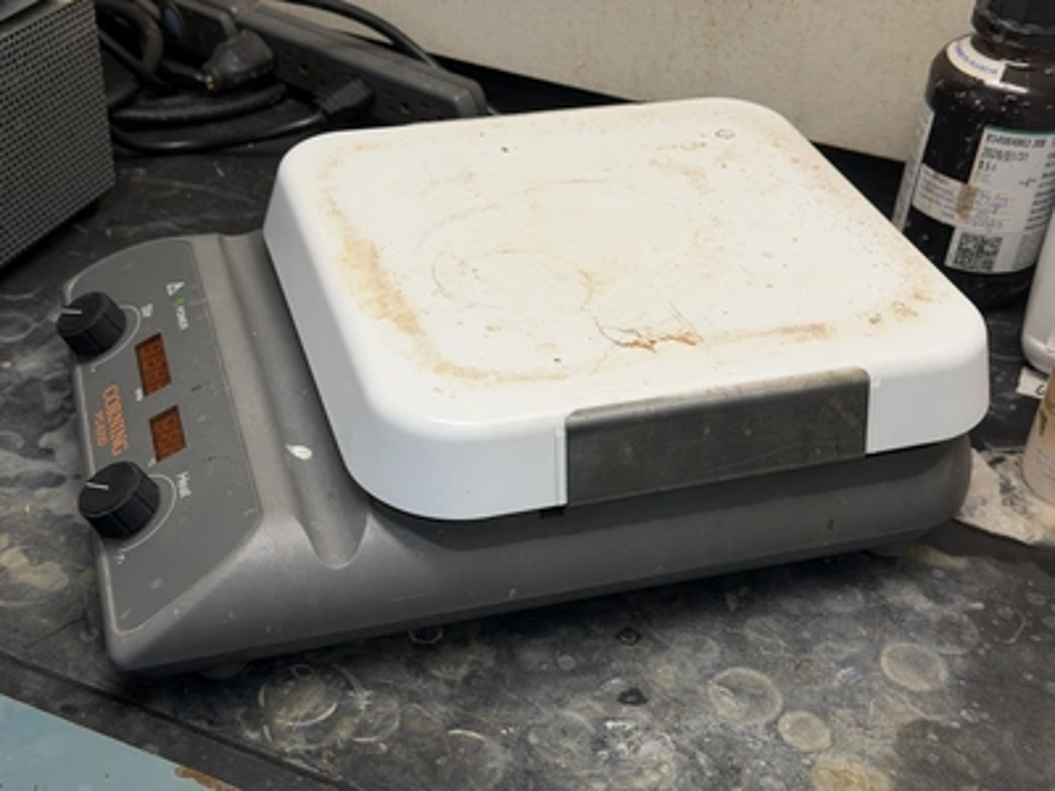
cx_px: 528
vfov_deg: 30.3
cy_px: 396
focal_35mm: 48
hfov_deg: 39.7
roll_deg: -3.2
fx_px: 1463
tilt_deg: -36.5
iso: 64
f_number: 1.78
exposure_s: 1/126
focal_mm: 6.76
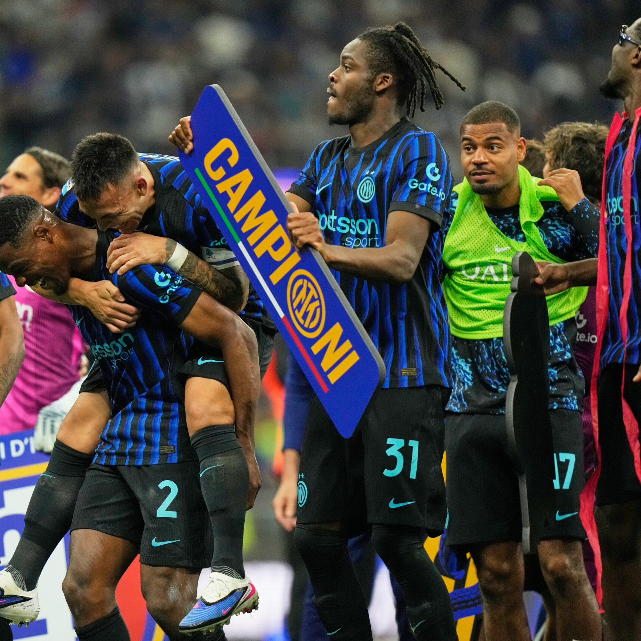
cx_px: 224
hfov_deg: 3.4
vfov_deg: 3.4
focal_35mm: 511
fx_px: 10706
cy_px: 320
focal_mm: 400
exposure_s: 1/1600
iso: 4000
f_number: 2.8
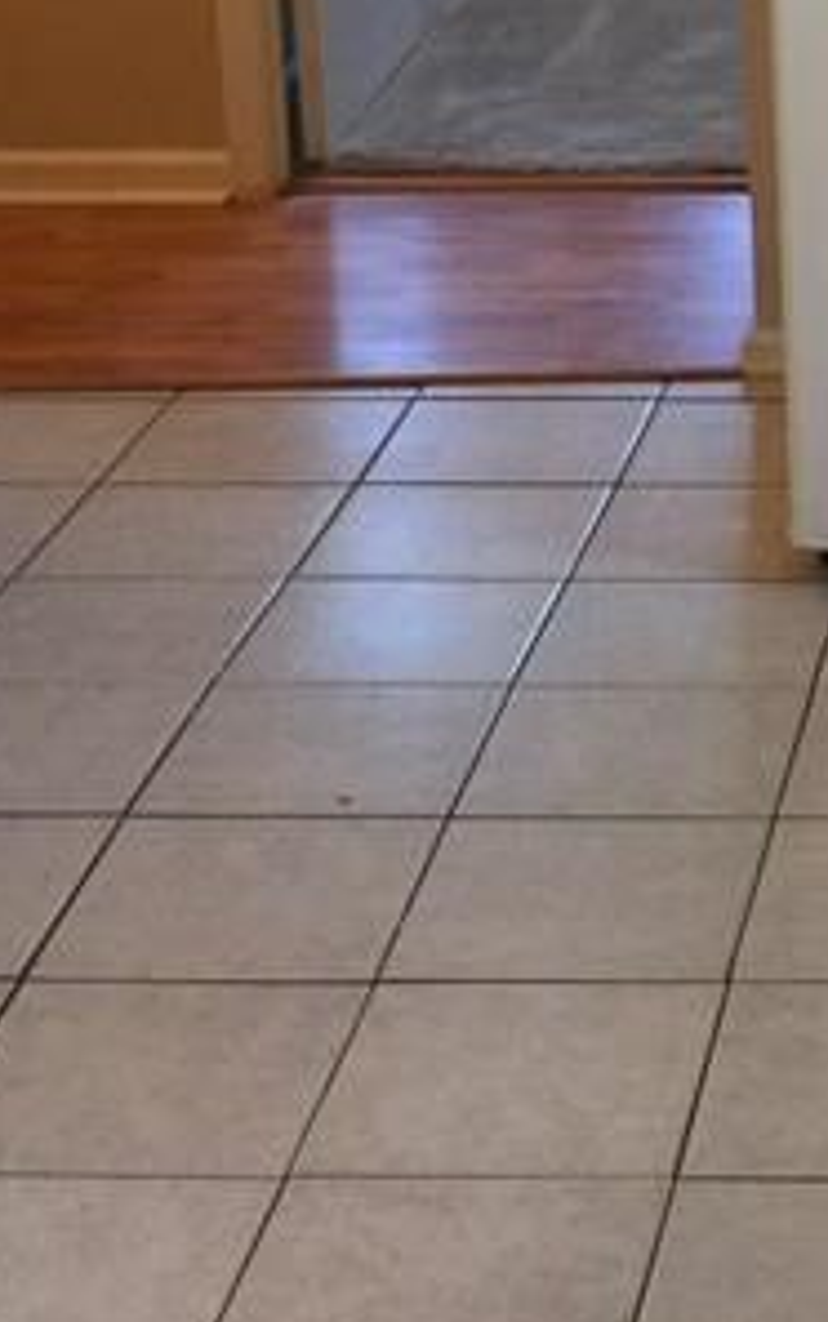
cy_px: 31
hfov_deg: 12.0
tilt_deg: -12.9
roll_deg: +1.4
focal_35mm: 106
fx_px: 3822
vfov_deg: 19.1
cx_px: 1042
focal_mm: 4.15
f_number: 2.2
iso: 50
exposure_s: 1/15
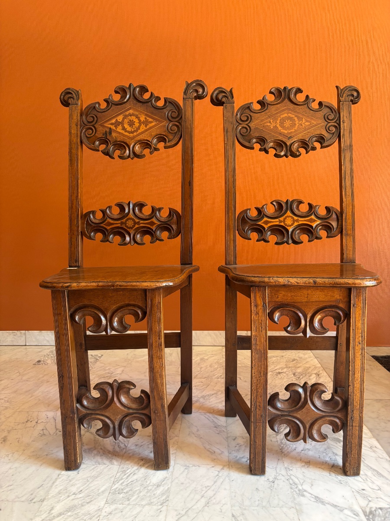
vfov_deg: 67.3
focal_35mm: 26
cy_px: 260
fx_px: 391
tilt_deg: -6.3
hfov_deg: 53.1
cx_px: 195
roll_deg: -0.3
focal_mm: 5.96
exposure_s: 1/60
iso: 200
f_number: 1.6
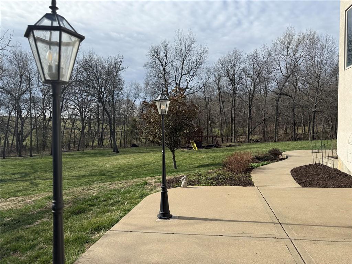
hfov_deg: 71.6
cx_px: 176
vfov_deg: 56.8
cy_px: 132
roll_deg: -0.2
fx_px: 244
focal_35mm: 24
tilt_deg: -0.3
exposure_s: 1/3953
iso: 80
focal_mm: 6.76
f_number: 1.78
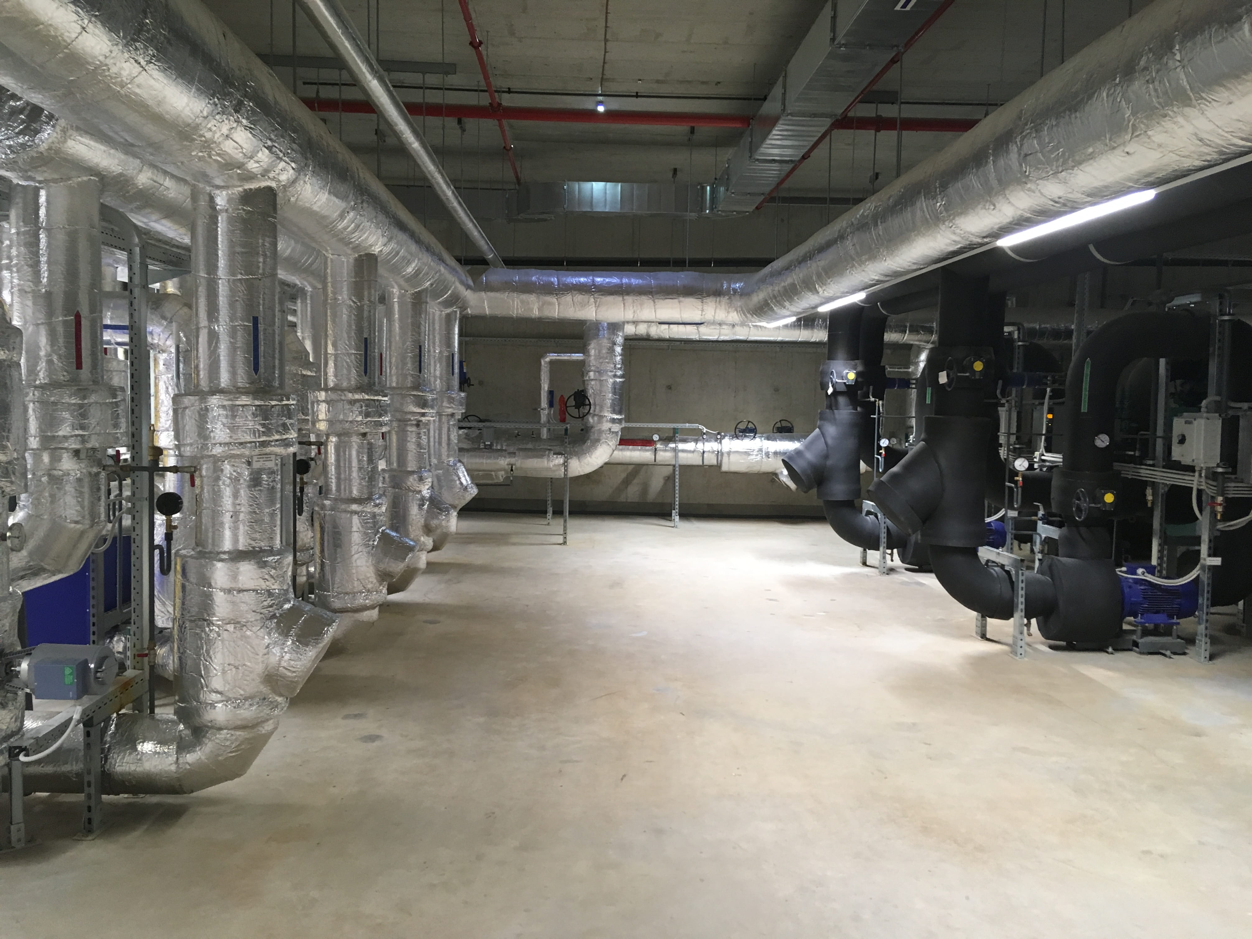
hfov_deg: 61.7
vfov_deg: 48.2
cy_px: 470
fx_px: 1049
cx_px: 626
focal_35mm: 29
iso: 125
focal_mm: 4.15
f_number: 2.2
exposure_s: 1/33
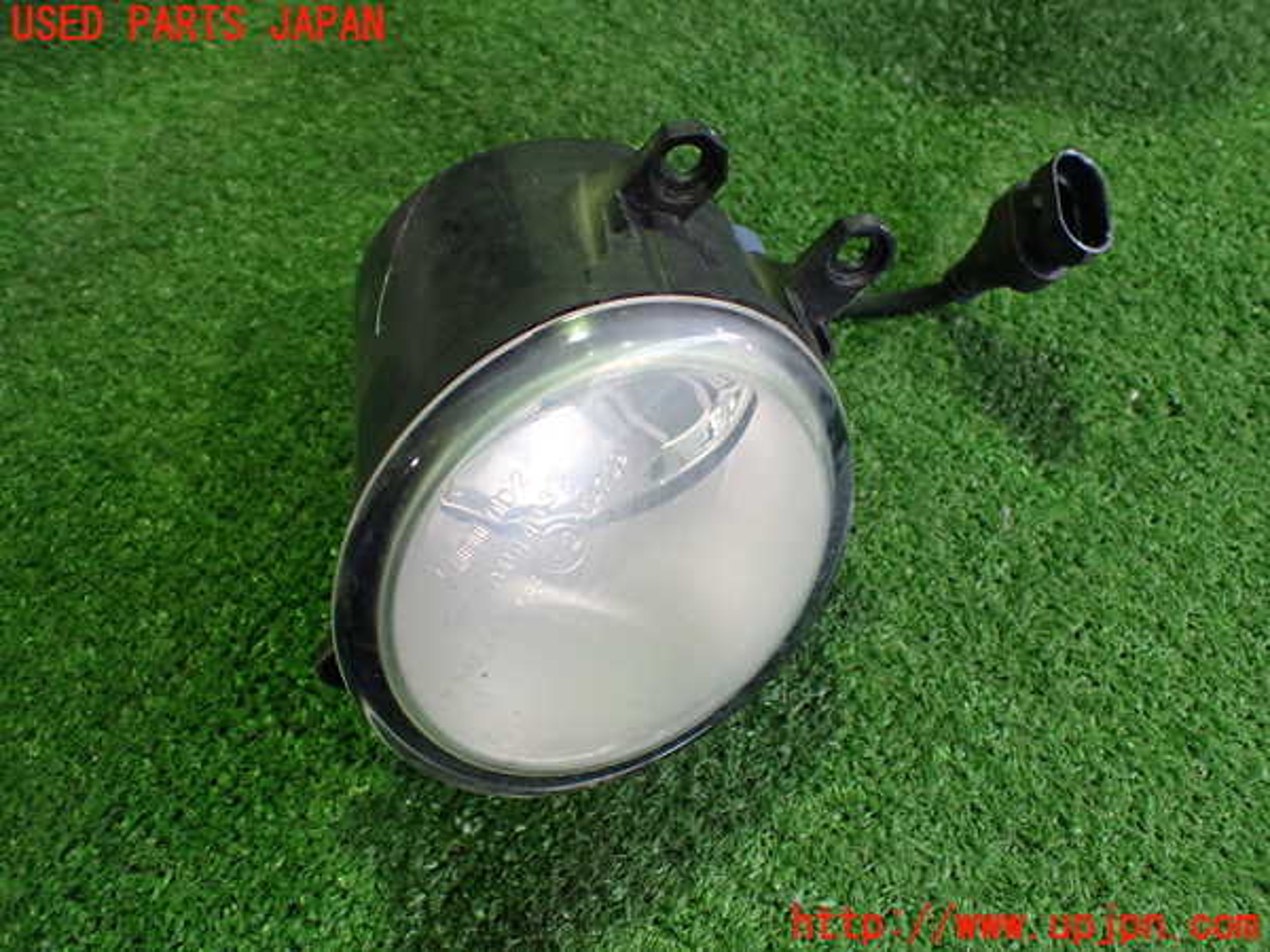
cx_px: 635
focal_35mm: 30
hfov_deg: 60.0
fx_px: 1101
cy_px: 476
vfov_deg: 46.8
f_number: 2.3
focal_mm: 5.4
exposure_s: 1/80
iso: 800
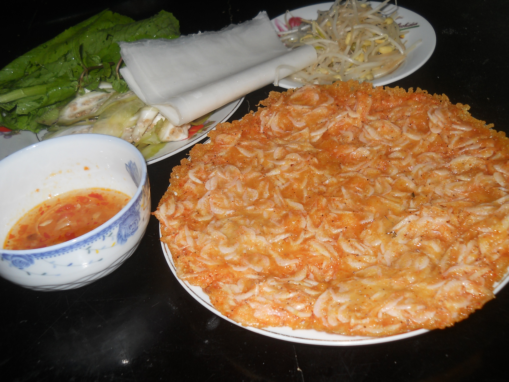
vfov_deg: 35.1
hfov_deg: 45.8
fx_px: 603
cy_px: 191
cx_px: 254
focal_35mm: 41
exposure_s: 1/30
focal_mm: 6.72
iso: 80
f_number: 5.5
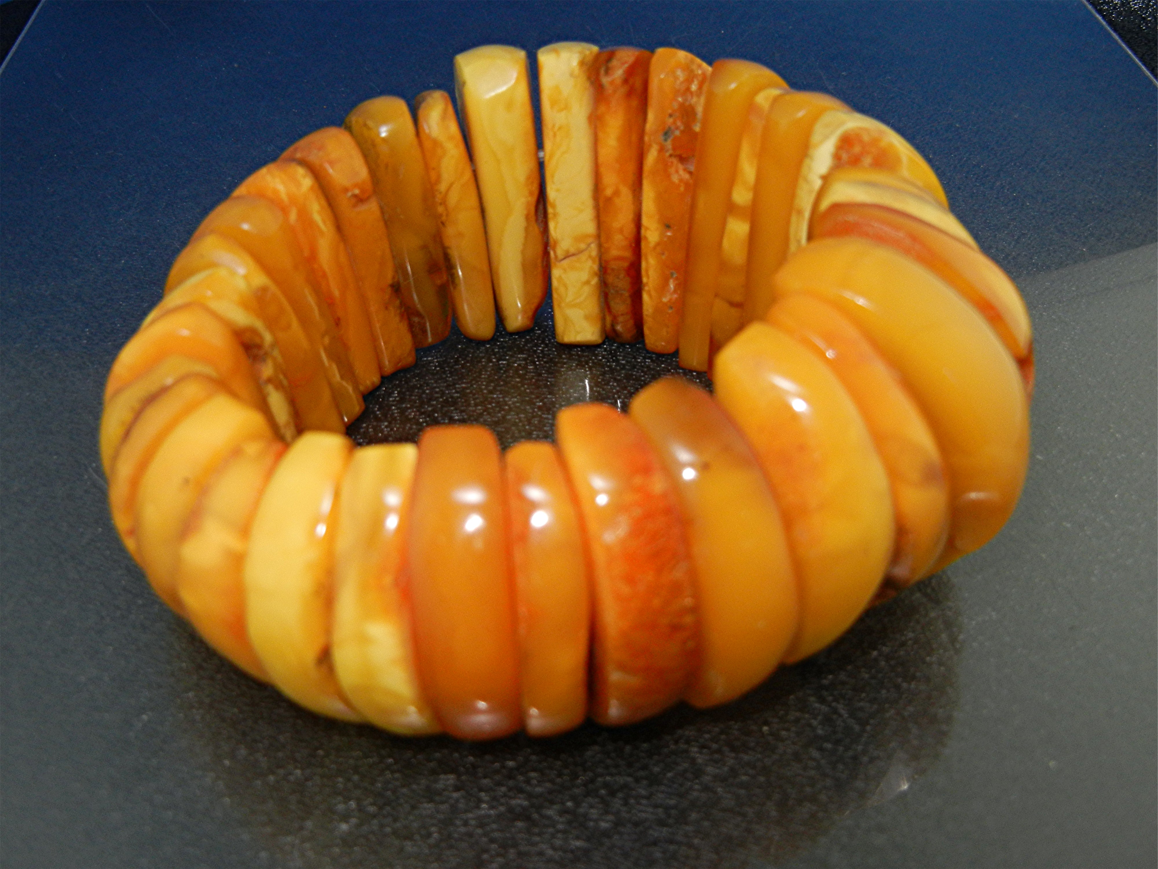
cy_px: 434
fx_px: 1305
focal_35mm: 39
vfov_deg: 36.8
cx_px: 579
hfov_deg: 47.9
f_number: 3.7
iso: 200
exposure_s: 1/30
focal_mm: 7.1
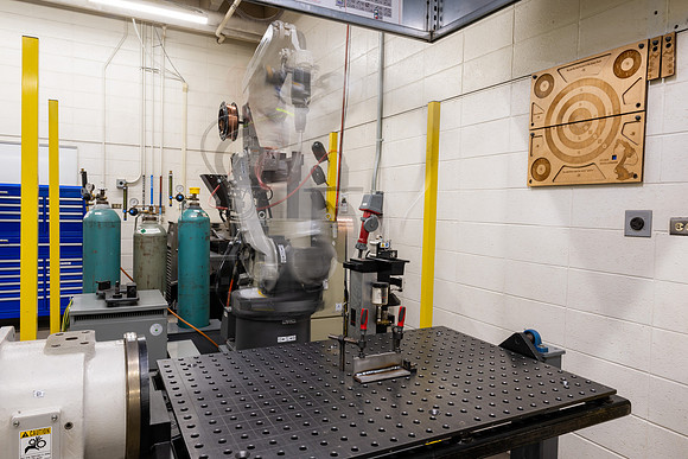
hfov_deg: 73.7
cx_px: 344
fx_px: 459
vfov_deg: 53.2
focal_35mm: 24
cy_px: 230
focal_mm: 24
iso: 64
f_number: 22
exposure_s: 2.5
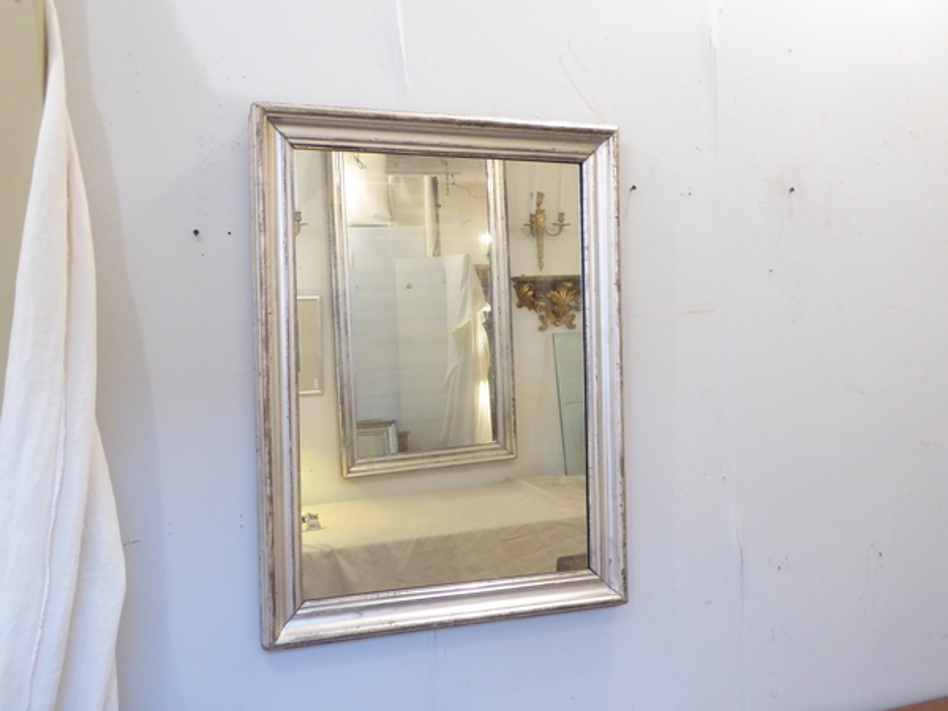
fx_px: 931
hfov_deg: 54.0
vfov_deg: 41.8
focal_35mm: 34
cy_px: 356
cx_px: 474
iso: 400
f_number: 3.6
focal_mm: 5.8
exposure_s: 1/15
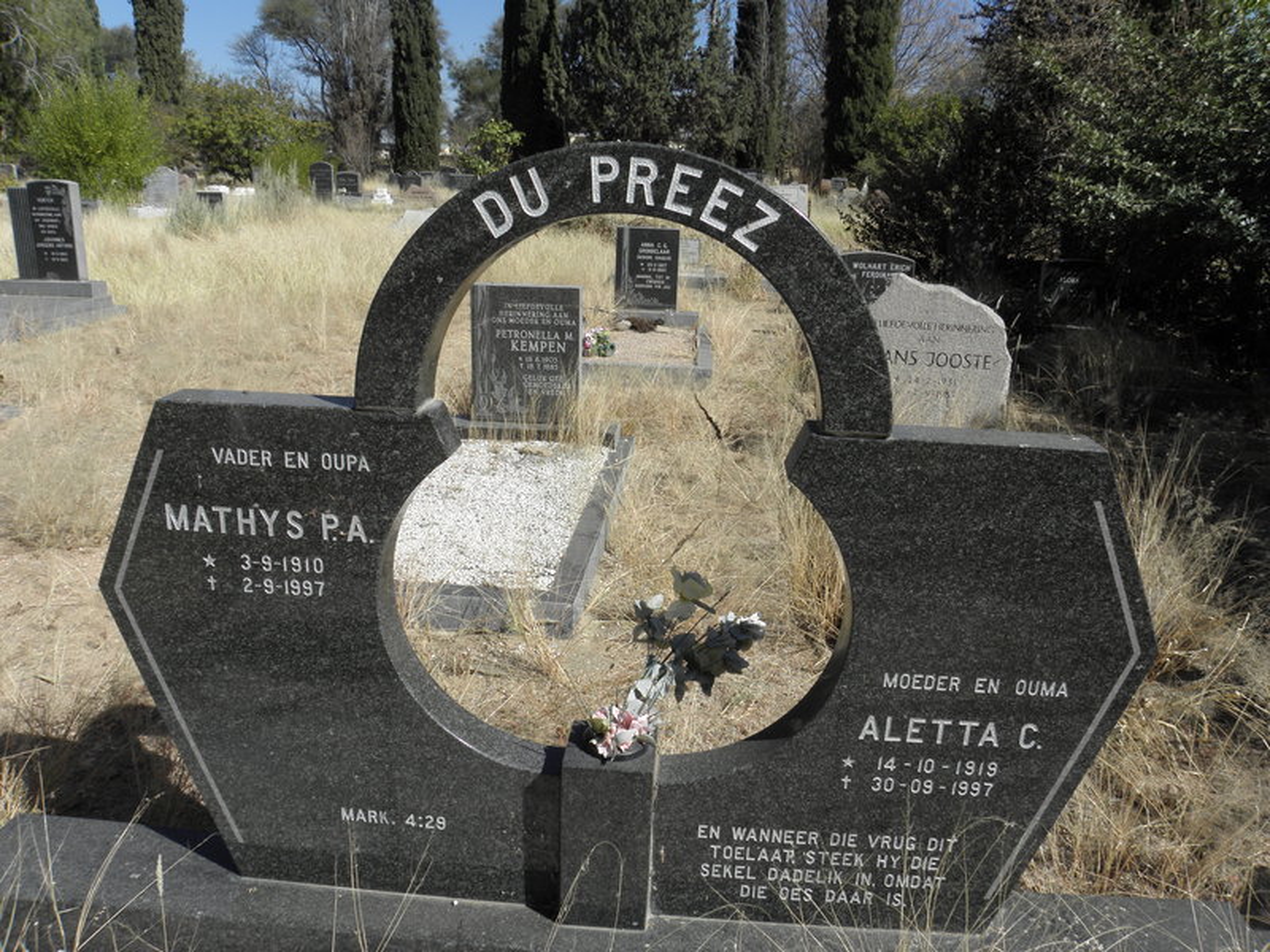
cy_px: 476
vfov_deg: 53.1
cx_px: 635
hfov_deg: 67.3
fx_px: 954
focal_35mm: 26
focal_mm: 4.6
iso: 64
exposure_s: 1/320
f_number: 5.6
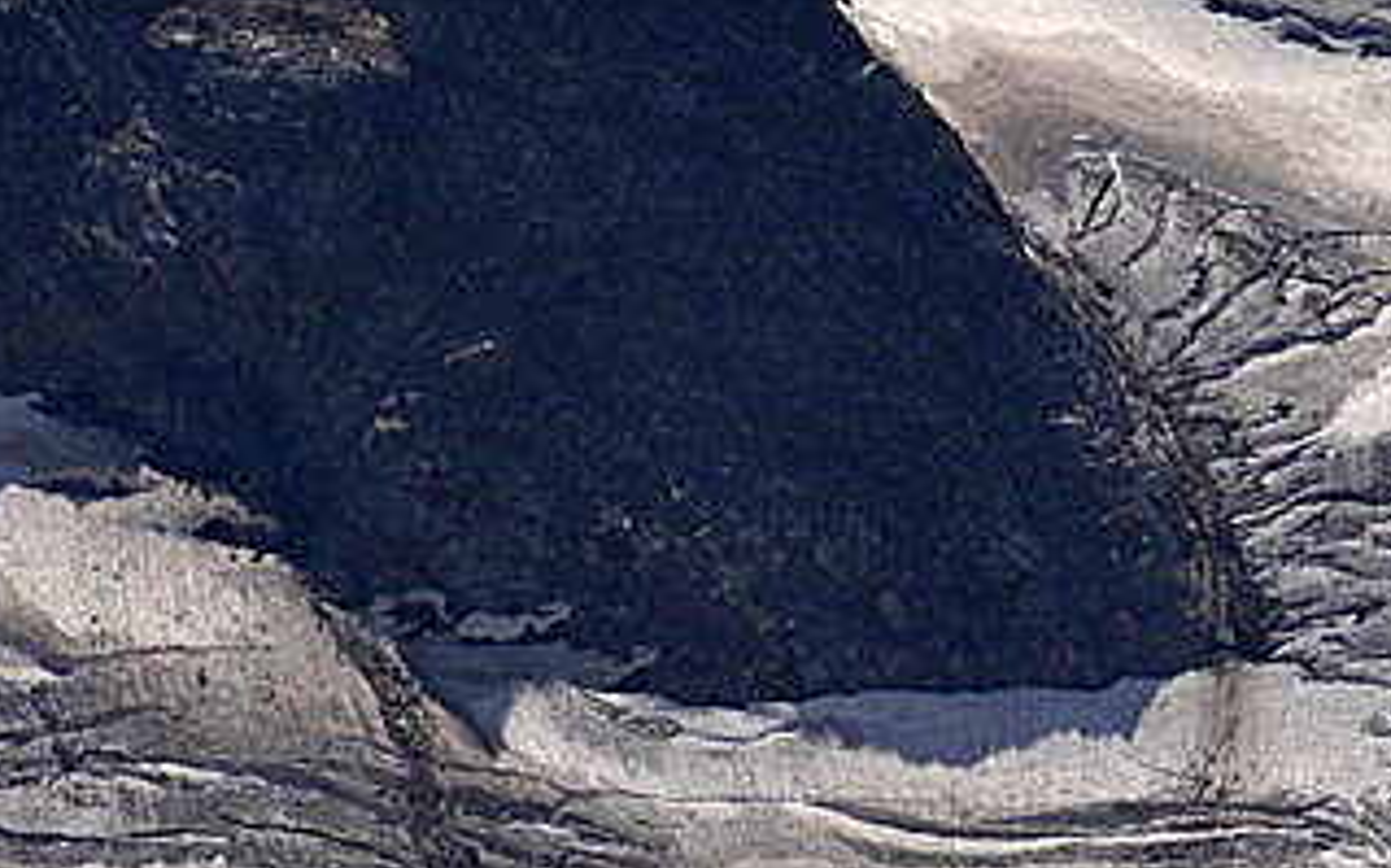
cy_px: -161
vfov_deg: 2.0
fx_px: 25007
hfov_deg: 3.2
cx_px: 654
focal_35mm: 660
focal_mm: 97
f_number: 9
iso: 100
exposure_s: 1/1000
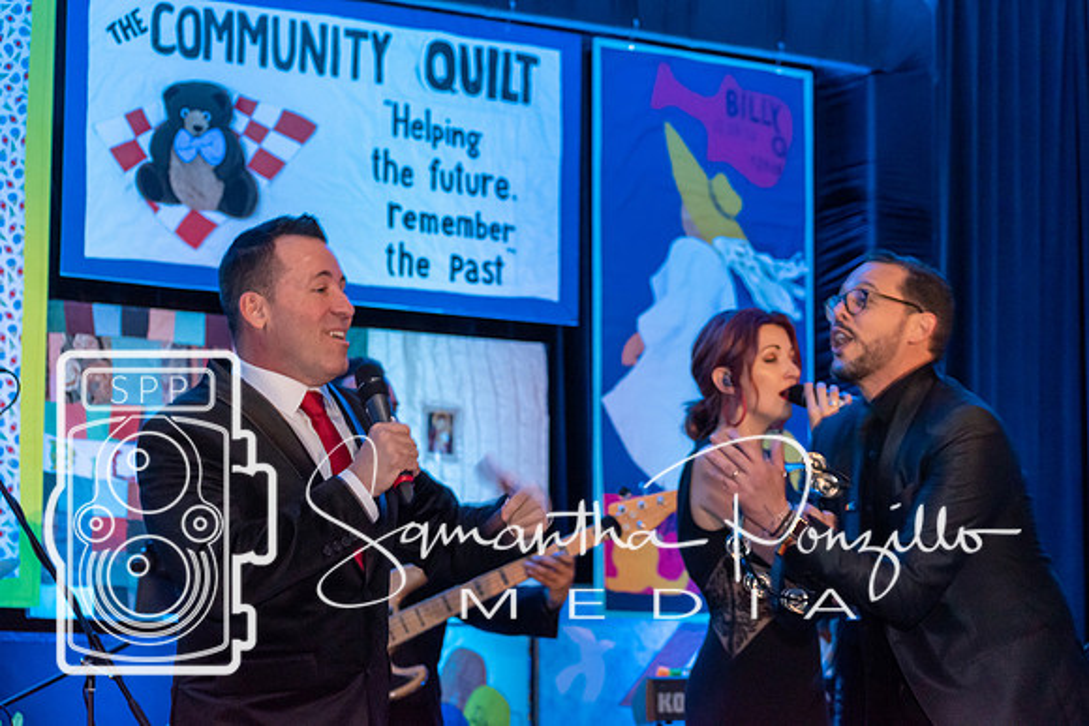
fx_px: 3419
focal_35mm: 113
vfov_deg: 12.1
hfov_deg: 18.1
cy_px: 363
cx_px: 544
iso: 2800
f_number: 4.8
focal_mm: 75
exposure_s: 1/60
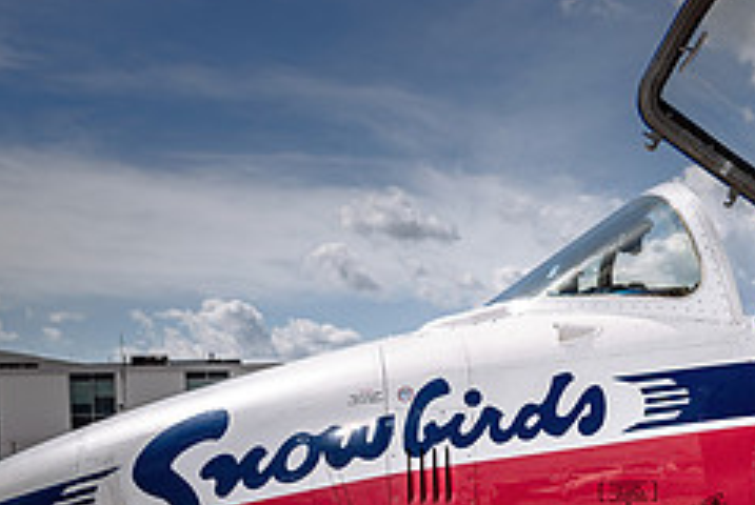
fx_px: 1281
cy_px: 460
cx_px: 669
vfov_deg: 21.8
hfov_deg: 31.4
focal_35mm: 61
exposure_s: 1/250
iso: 64
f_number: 6.3
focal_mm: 24
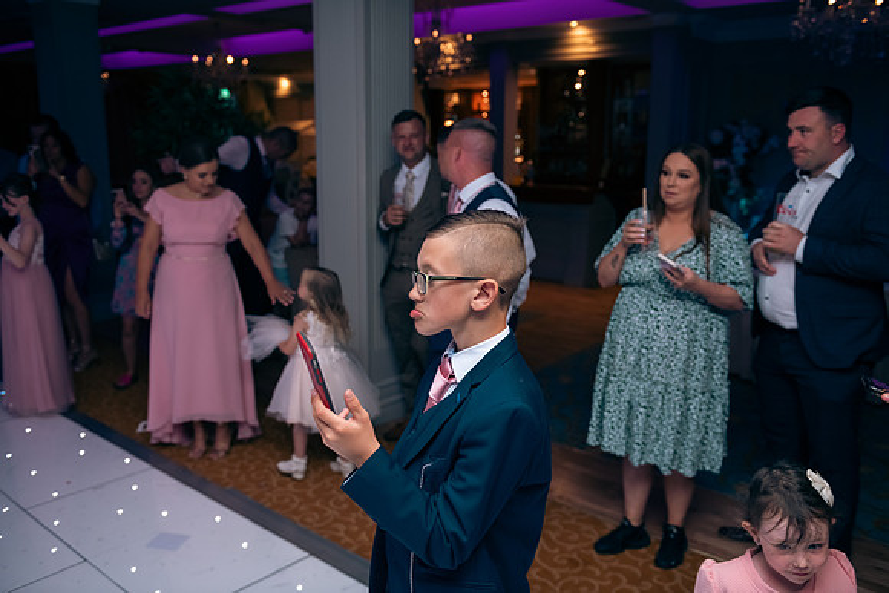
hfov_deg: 60.3
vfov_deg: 42.3
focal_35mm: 31
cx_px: 444
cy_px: 296
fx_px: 766
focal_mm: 31
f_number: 3.5
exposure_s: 1/160
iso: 800
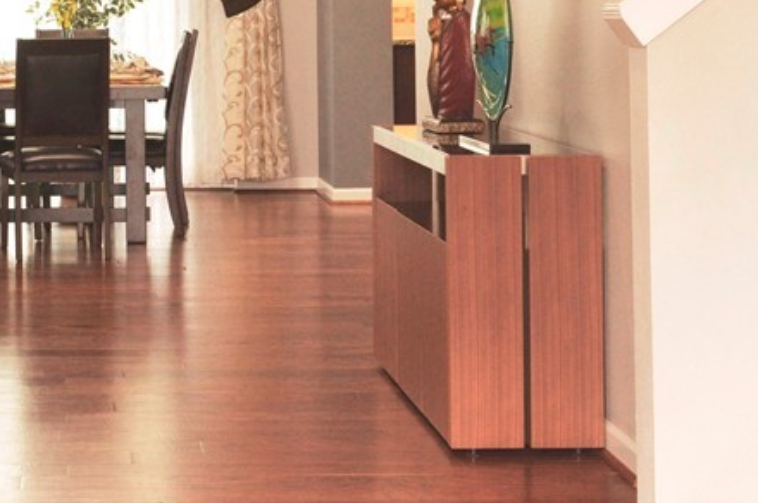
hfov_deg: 22.3
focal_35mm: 89
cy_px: -30
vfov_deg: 15.0
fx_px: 1871
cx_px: 49
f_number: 6.3
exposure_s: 1/20
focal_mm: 24
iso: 800
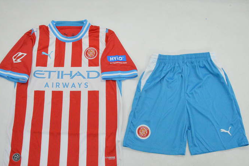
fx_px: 260
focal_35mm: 38
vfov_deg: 35.4
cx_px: 120
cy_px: 95
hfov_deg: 51.2
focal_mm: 21
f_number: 25
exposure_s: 1/200
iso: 6400
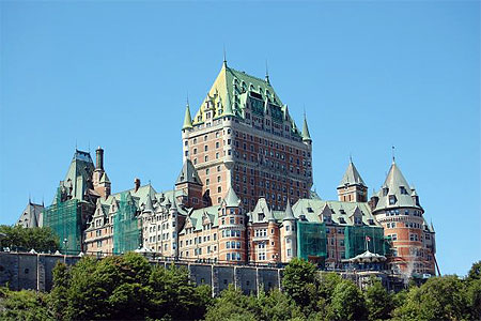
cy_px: 160
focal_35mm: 82
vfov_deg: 16.6
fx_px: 1102
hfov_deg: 24.6
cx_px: 240
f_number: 9
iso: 200
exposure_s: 1/320
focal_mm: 55
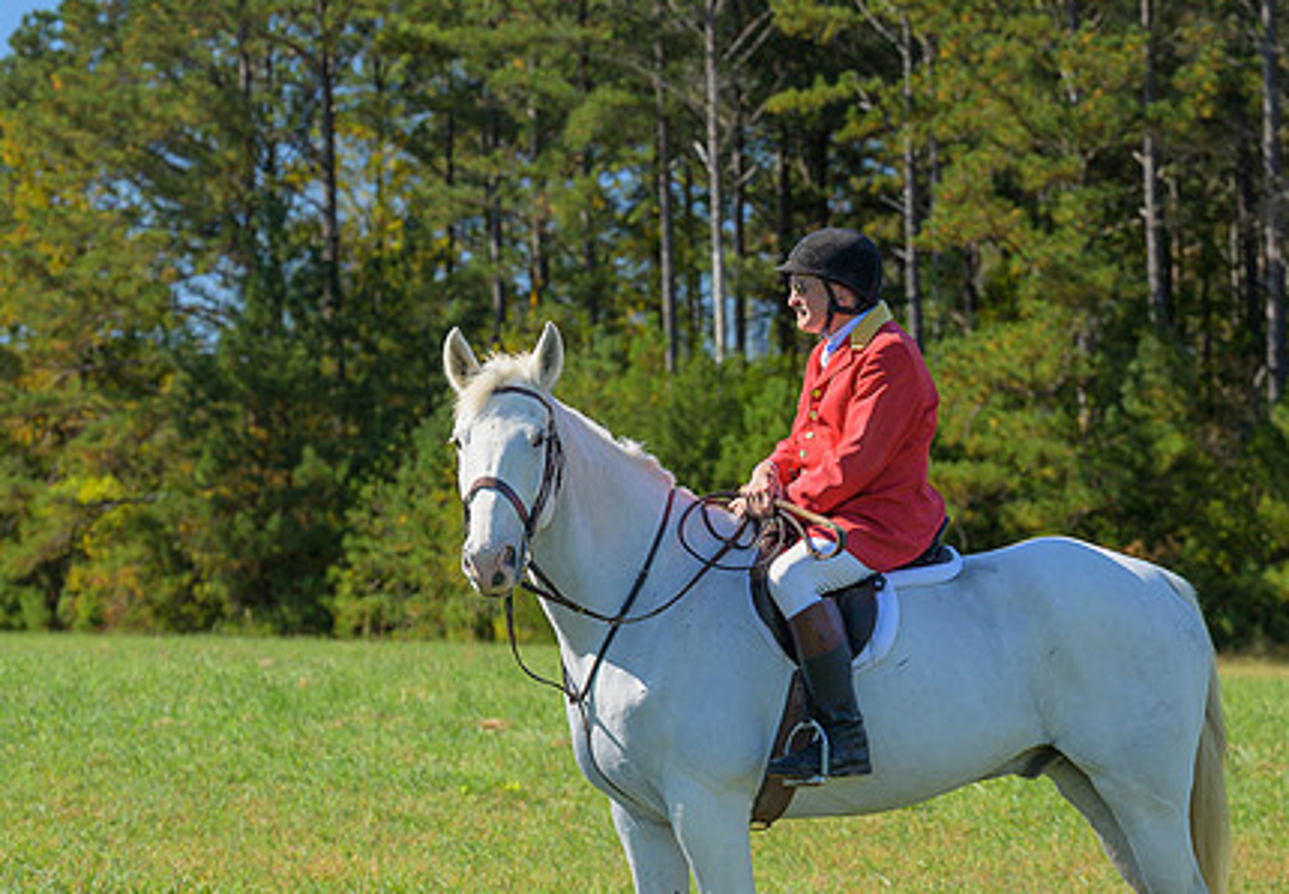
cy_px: 392
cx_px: 681
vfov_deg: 11.3
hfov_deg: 16.3
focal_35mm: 124
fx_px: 4494
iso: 200
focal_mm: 70
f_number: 4
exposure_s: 1/500
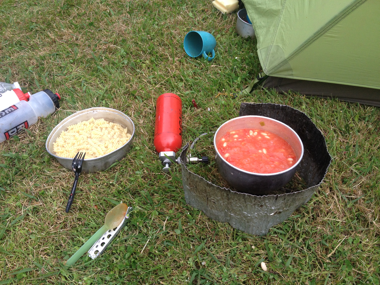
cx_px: 190
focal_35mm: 35
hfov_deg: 52.6
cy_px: 142
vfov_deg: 40.7
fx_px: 384
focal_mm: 4.28
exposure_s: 1/120
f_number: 2.4
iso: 64
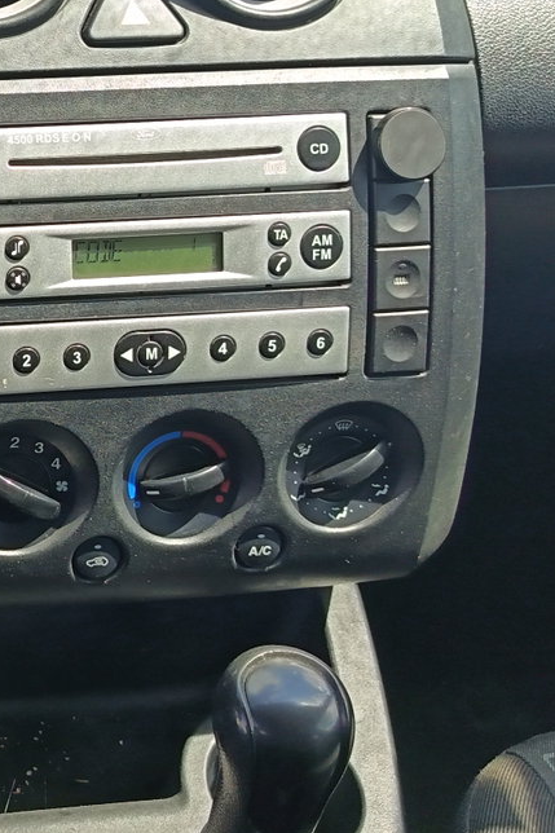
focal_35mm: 62
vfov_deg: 31.8
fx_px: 1434
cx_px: -116
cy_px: 204
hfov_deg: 20.4
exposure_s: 1/144
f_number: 1.75
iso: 100
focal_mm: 5.25
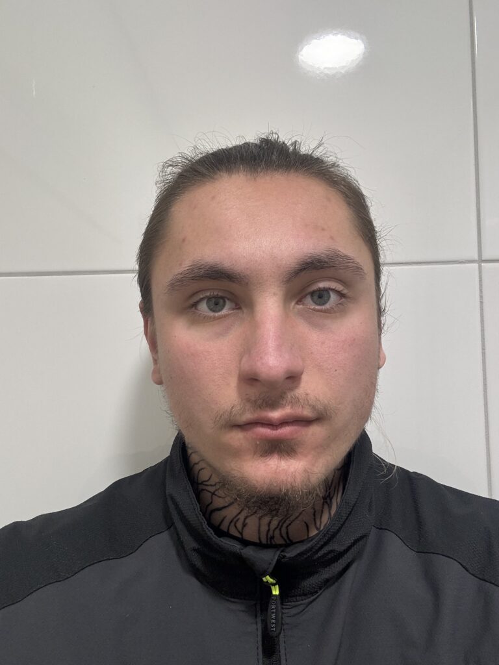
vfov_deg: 60.0
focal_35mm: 30
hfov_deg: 46.8
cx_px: 250
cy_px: 332
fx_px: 577
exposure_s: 1/50
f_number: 1.9
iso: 125
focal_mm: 2.69
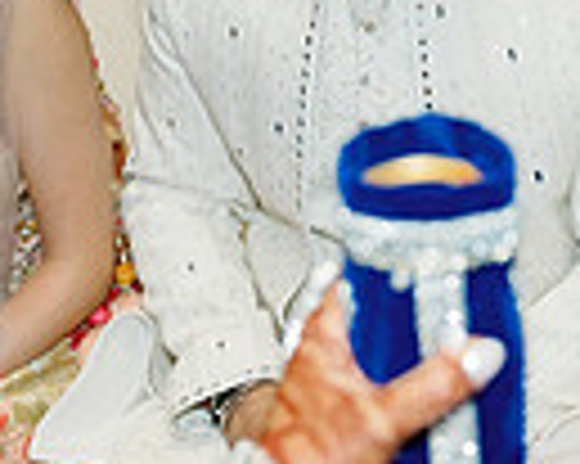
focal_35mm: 131
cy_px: 119
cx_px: 778
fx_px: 2247
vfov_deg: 11.7
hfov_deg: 14.1
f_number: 2.8
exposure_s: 1/250
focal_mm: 31
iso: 500
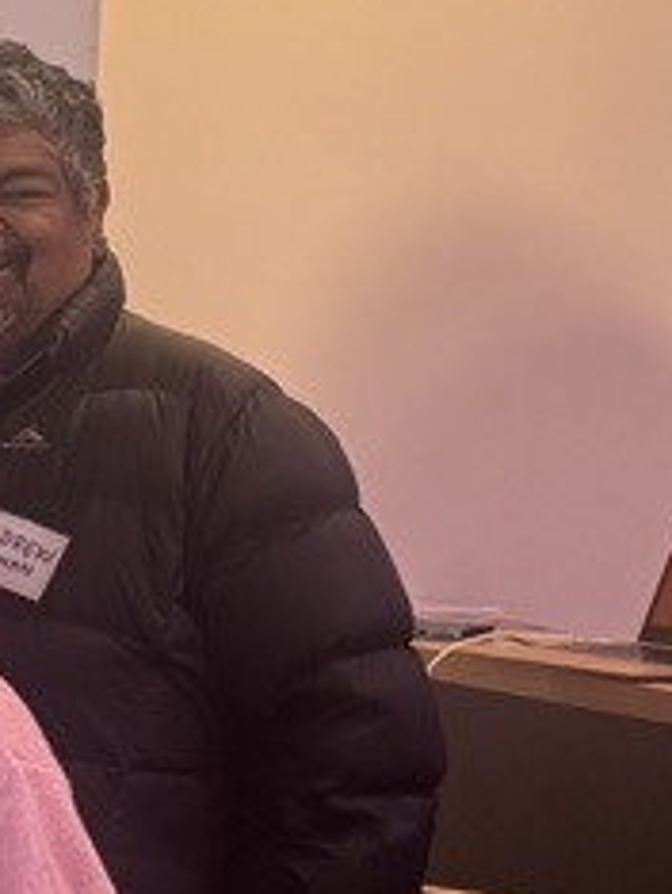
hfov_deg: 8.0
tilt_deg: -8.6
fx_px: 4237
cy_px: 867
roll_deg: +0.6
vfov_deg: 11.9
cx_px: -1207
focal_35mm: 164
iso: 250
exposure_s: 1/50
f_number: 1.78
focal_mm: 6.76
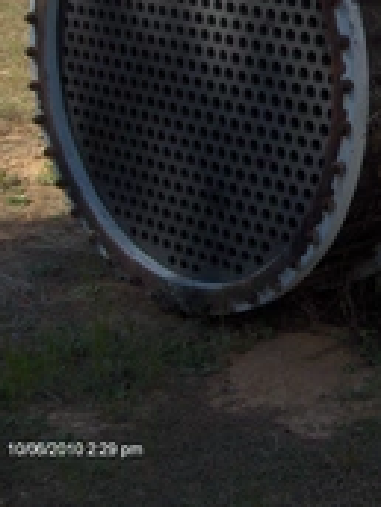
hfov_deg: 15.2
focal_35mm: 91
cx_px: 538
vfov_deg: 21.3
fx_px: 1335
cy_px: 99
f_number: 4.8
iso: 100
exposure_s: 1/617
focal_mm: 8
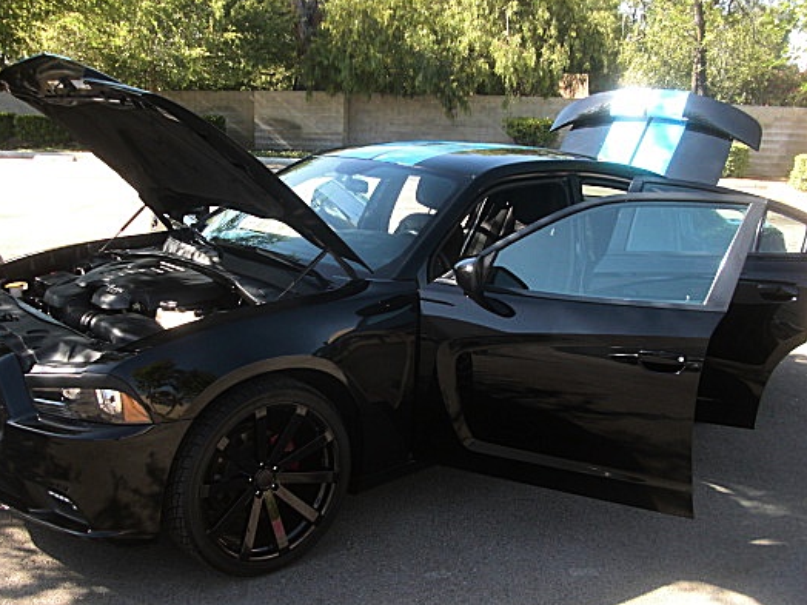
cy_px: 300
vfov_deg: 32.9
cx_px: 365
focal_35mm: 44
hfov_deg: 42.9
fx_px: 1026
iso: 50
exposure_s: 1/125
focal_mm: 6.3
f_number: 2.8
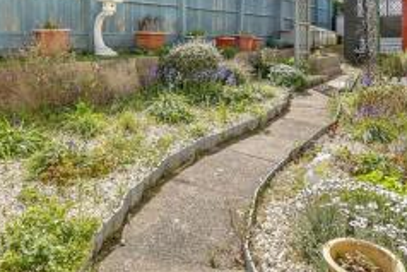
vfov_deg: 26.5
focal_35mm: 50
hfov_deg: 39.5
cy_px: 56
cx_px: 181
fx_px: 566
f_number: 8
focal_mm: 17
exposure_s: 1/400
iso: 160
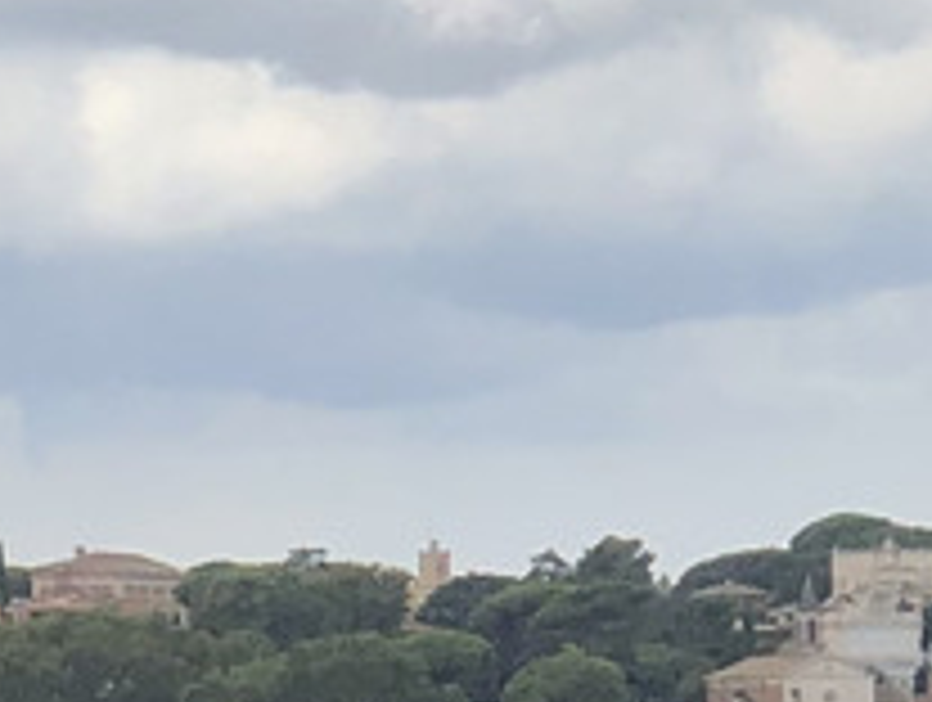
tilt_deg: -2.8
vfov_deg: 3.7
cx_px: -432
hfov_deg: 4.9
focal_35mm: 401
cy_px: 1346
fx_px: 10815
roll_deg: +1.1
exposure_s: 1/979
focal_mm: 6
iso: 16
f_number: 2.4
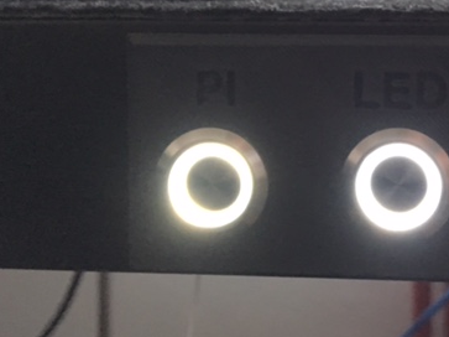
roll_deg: -0.4
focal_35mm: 64
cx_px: 369
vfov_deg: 22.6
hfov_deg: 29.5
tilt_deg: -5.2
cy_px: 62
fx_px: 830
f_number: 2.2
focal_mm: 4.15
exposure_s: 1/17
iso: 200
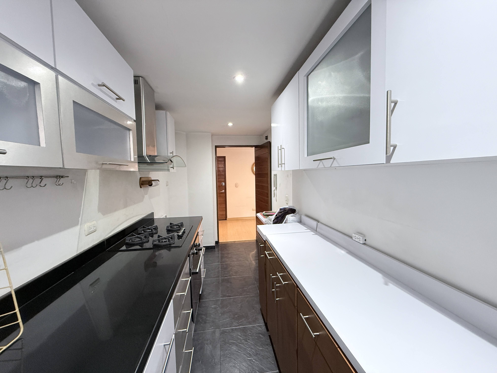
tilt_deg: -2.1
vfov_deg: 85.7
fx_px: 201
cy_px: 186
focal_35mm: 14
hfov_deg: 102.1
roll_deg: +1.1
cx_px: 248
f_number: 2.2
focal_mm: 2.22
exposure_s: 1/60
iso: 320
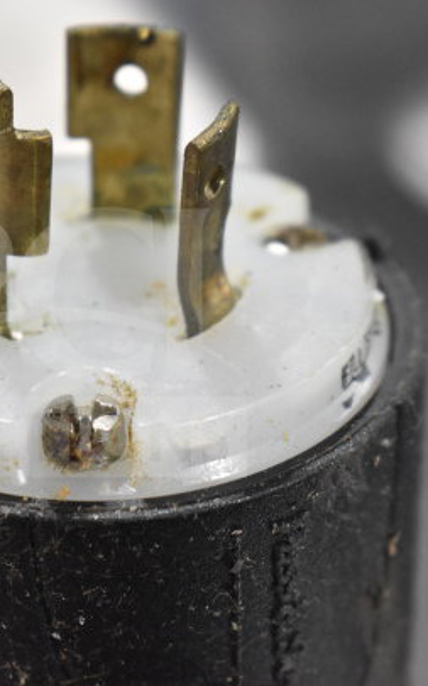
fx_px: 2367
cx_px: 56
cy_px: 343
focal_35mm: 127
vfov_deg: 16.5
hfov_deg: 10.3
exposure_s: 1/100
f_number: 5.6
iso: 4000
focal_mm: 55
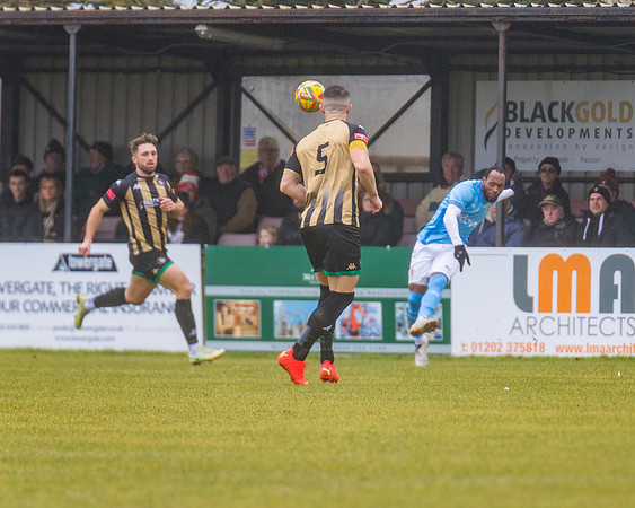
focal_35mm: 520
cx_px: 423
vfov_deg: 3.0
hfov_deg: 3.7
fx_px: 9773
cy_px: 246
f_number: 4
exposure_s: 1/1600
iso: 1250
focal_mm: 330
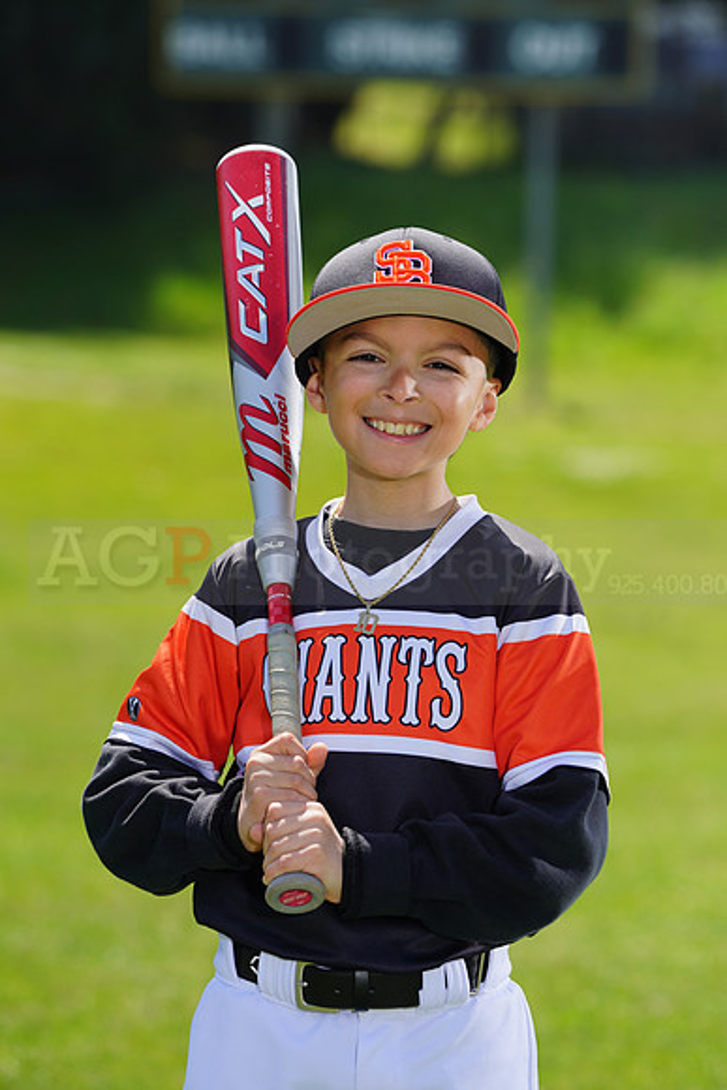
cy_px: 545
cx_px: 364
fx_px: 7386
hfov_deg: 5.6
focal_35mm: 244
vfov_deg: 8.4
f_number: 8
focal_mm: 244
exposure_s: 1/250
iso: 100
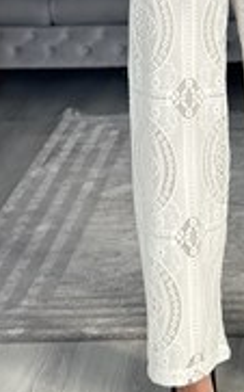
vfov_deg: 14.3
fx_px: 1512
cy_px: -84
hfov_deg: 9.2
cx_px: 231
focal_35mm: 142
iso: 80
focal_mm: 6.86
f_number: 1.78
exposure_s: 1/205
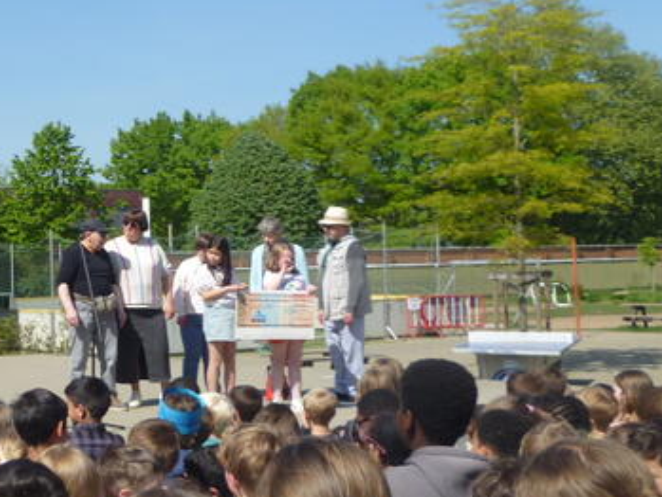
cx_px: 5
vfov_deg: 23.7
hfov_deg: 29.2
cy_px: 226
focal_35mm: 62
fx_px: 1186
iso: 80
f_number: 9
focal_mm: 5
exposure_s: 1/160
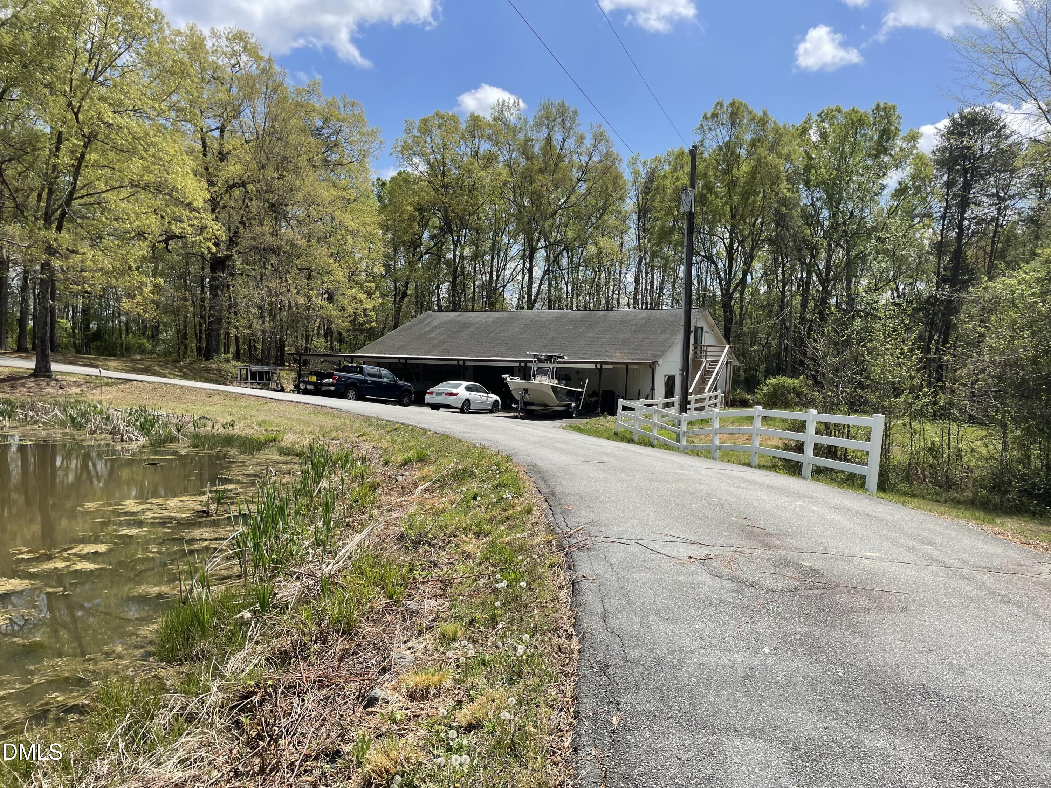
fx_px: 789
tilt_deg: -2.4
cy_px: 394
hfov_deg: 67.3
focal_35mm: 26
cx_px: 526
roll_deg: -0.9
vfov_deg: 53.1
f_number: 1.6
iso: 32
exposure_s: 1/3509
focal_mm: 4.2
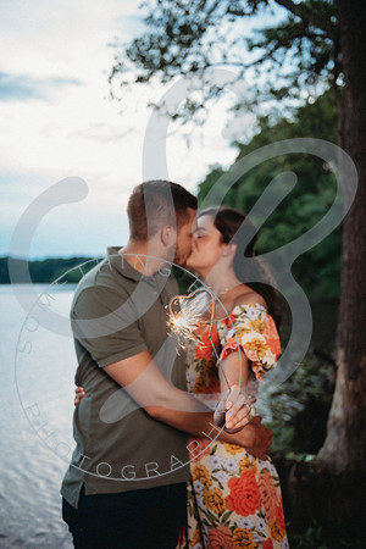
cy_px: 274
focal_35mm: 36
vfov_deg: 53.1
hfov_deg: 36.9
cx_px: 183
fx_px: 549
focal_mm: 36
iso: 400
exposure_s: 1/160
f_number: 2.8
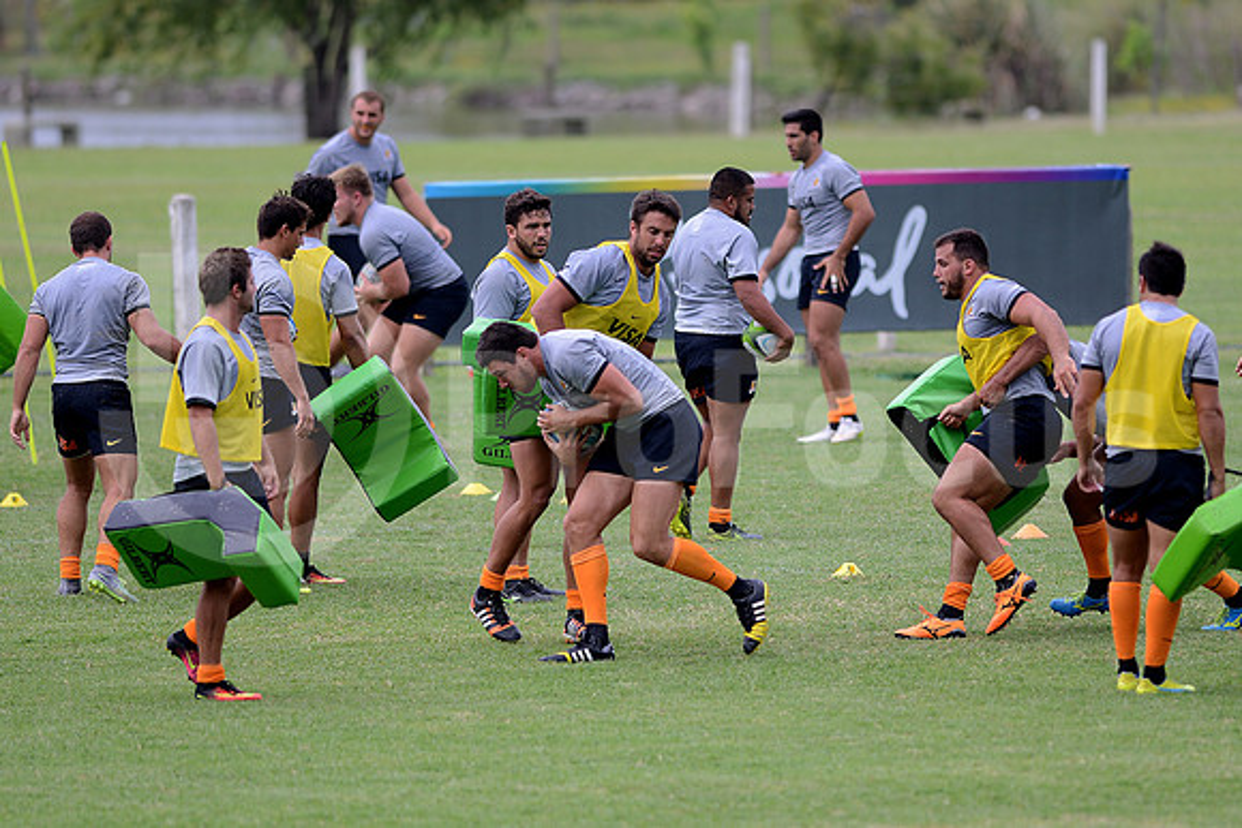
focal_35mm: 300
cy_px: 414
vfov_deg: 4.6
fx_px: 10352
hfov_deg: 6.9
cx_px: 621
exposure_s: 1/1000
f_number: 2.8
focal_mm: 300
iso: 200
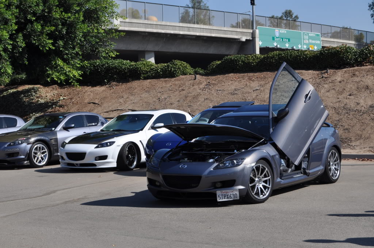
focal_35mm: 82
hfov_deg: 24.6
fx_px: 856
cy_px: 124
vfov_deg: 16.5
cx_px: 187
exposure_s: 1/400
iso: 200
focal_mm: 55
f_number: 10
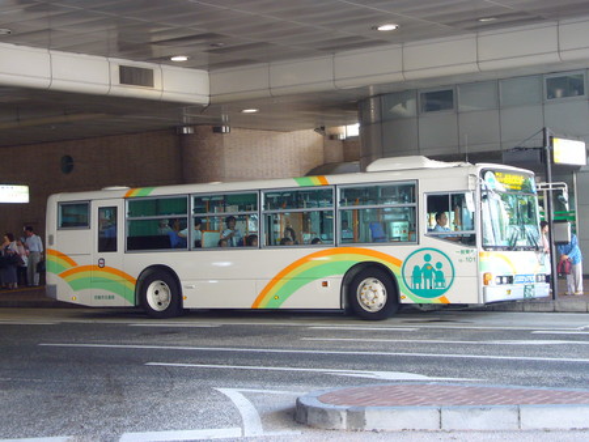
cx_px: 294
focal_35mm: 73
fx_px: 1243
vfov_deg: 20.2
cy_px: 221
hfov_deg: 26.7
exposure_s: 1/15
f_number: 4.5
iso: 125
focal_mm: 12
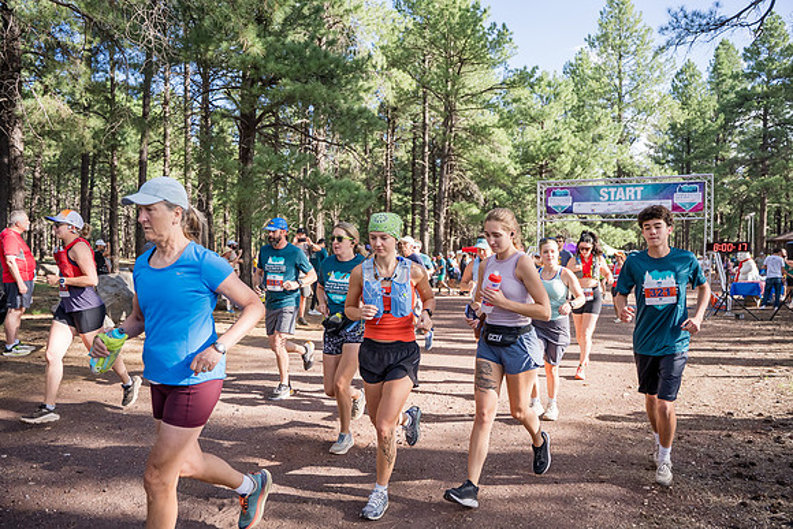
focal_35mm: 24
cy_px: 264
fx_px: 529
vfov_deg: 53.2
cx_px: 396
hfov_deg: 73.7
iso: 500
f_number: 3.2
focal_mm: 24
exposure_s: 1/1600
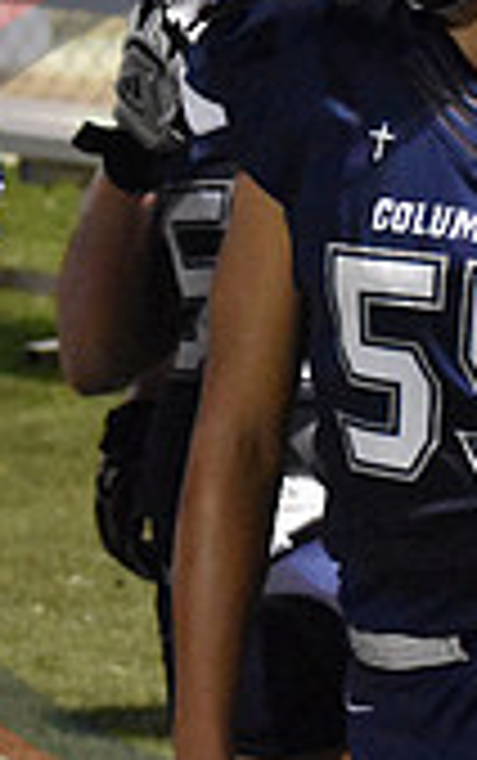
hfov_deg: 3.6
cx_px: 346
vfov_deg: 5.7
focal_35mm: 367
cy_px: 376
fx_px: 7614
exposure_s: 1/125
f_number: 4.5
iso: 10000
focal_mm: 70
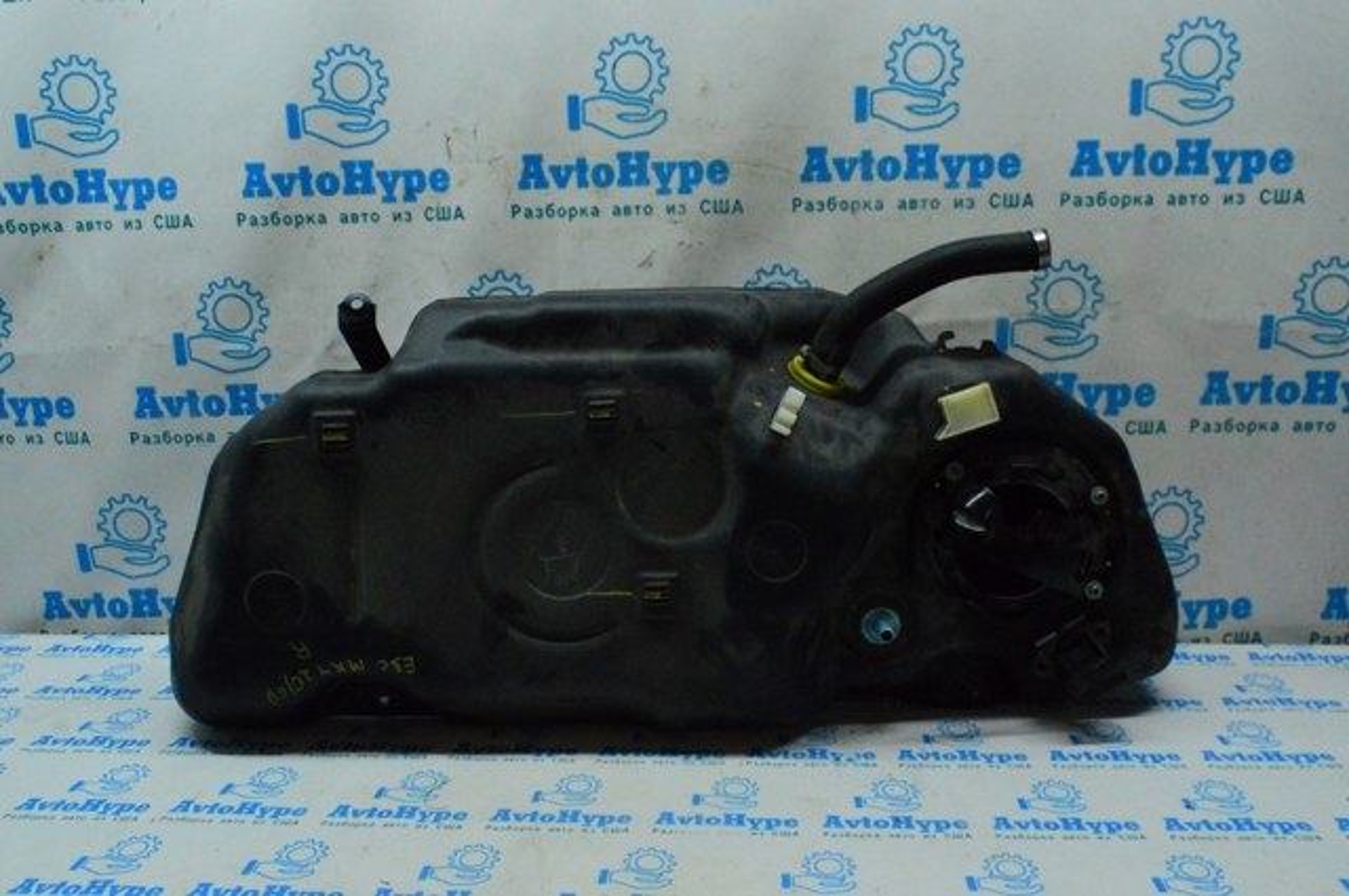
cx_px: 674
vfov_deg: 43.5
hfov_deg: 62.0
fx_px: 1123
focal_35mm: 30
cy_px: 448
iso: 6400
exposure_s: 1/200
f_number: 11
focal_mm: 20
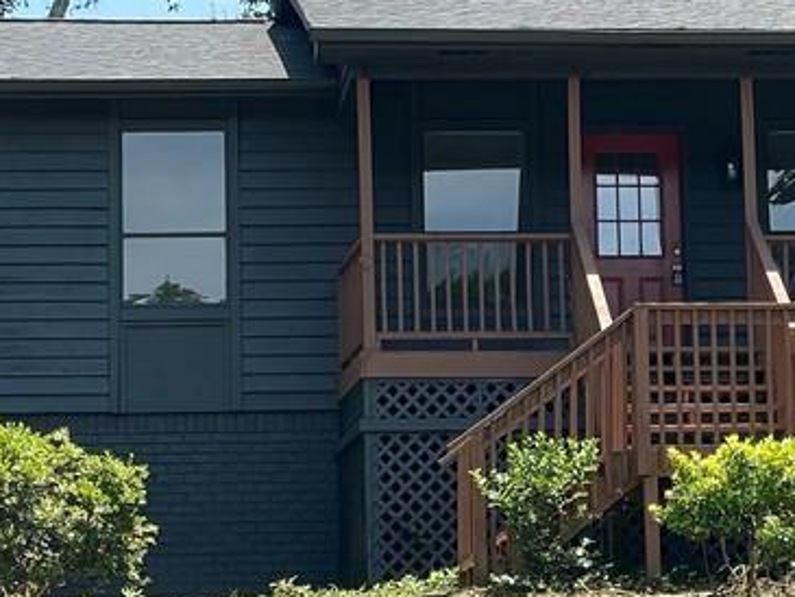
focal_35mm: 146
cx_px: 412
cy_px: 275
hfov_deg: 13.5
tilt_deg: +9.5
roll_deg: +1.5
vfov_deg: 10.2
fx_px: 3354
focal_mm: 6
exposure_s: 1/505
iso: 25
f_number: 2
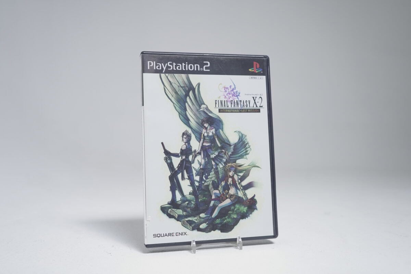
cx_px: 206
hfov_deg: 53.1
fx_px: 411
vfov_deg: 36.9
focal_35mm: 36
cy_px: 137
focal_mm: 36
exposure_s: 1/20
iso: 640
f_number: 5.6
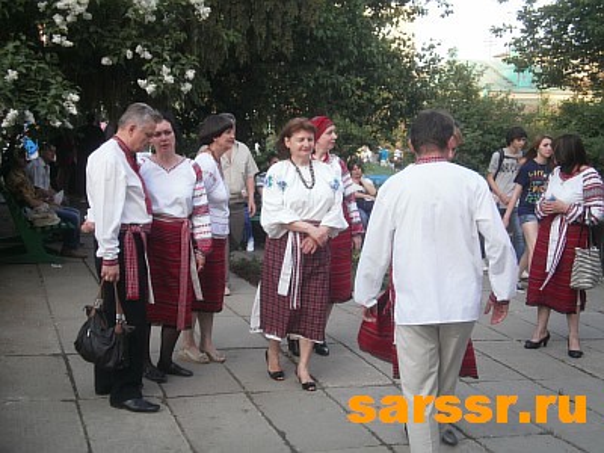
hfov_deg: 37.5
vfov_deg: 28.6
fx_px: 890
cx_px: 302
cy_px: 226
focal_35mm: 51
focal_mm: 9.05
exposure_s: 1/80
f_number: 3.8
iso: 100
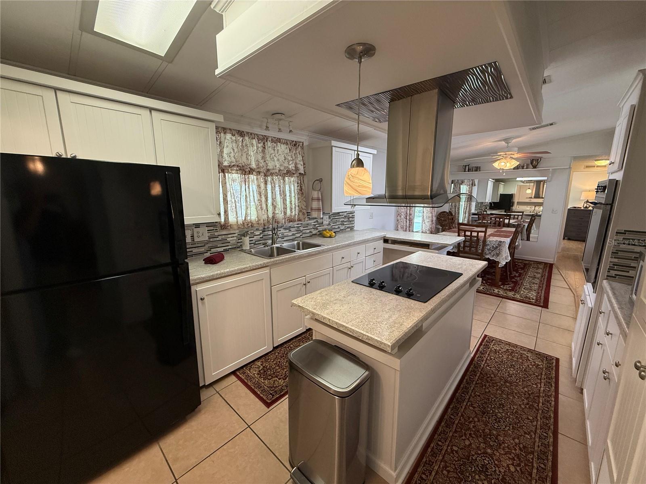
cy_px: 242
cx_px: 323
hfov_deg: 102.1
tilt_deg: -10.5
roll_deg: -0.4
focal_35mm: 14
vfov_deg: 85.7
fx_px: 261
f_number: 2.2
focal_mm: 2.22
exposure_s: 1/120
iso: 250
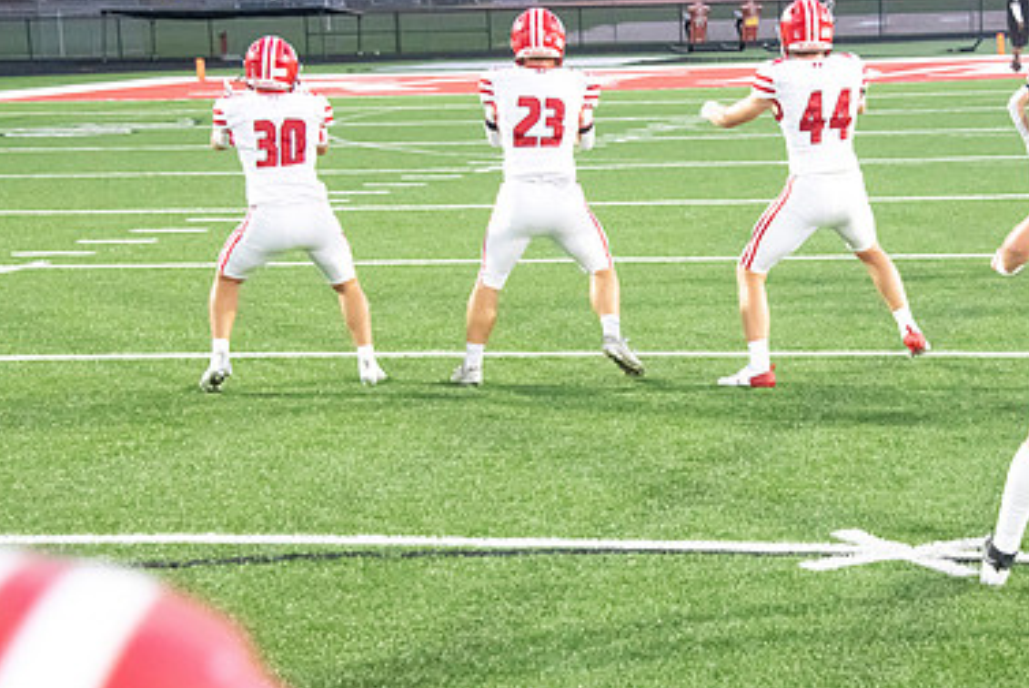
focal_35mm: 100
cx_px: 778
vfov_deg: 13.7
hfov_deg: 20.2
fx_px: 2860
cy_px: 274
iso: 10000
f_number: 7.1
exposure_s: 1/200
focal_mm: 65
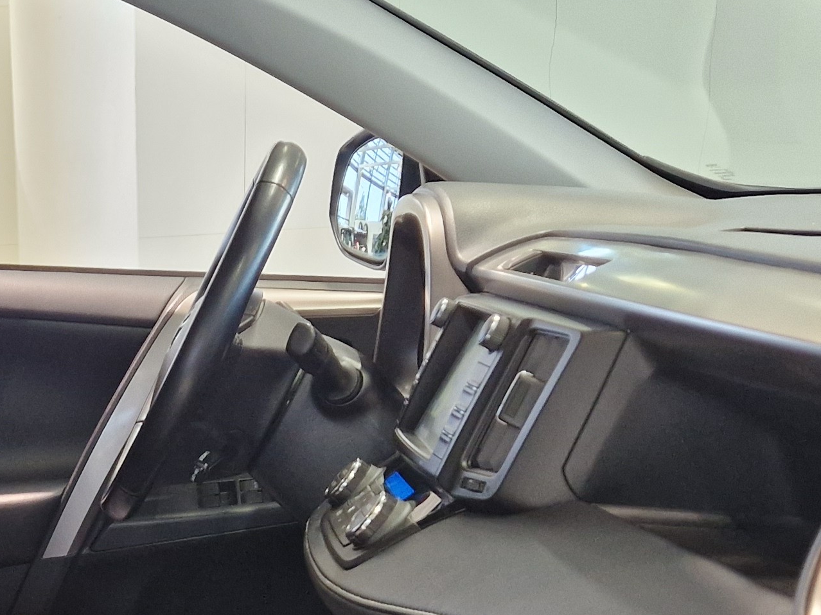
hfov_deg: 25.4
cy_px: 724
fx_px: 1707
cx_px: -48
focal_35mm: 72
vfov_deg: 19.3
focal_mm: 5.4
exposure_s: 1/100
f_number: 1.8
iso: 250
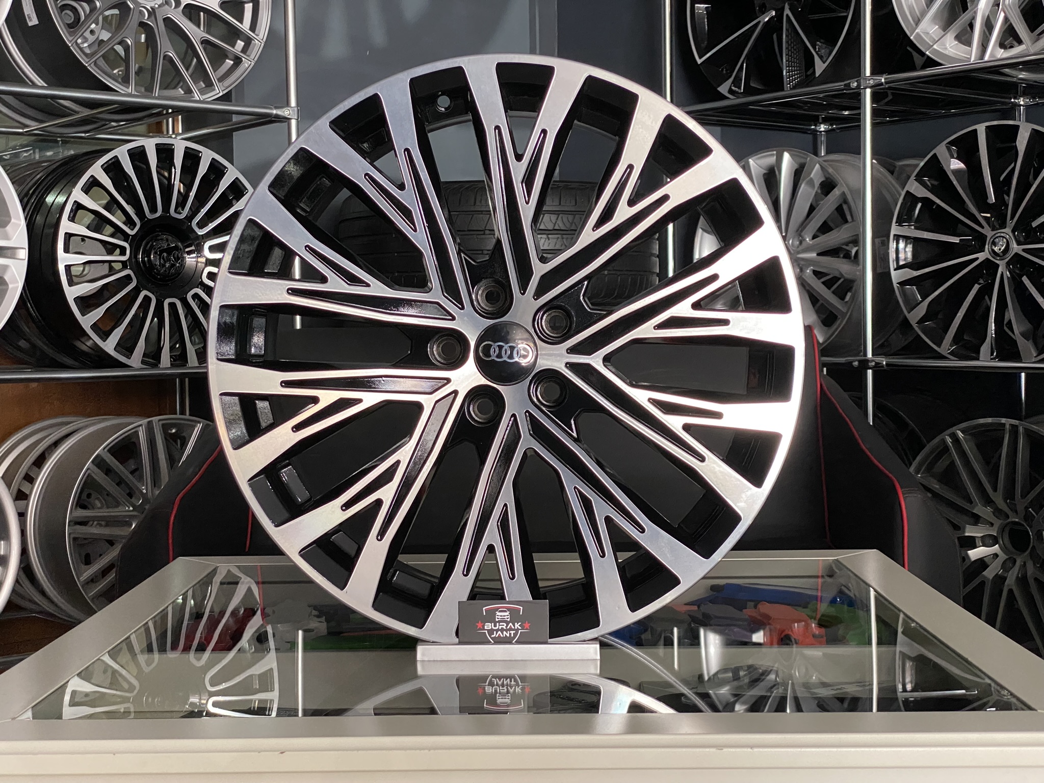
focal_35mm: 52
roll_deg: +0.6
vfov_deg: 28.0
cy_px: 392
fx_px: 1568
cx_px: 522
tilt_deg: -2.0
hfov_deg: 36.8
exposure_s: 1/50
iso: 320
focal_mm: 6
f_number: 2
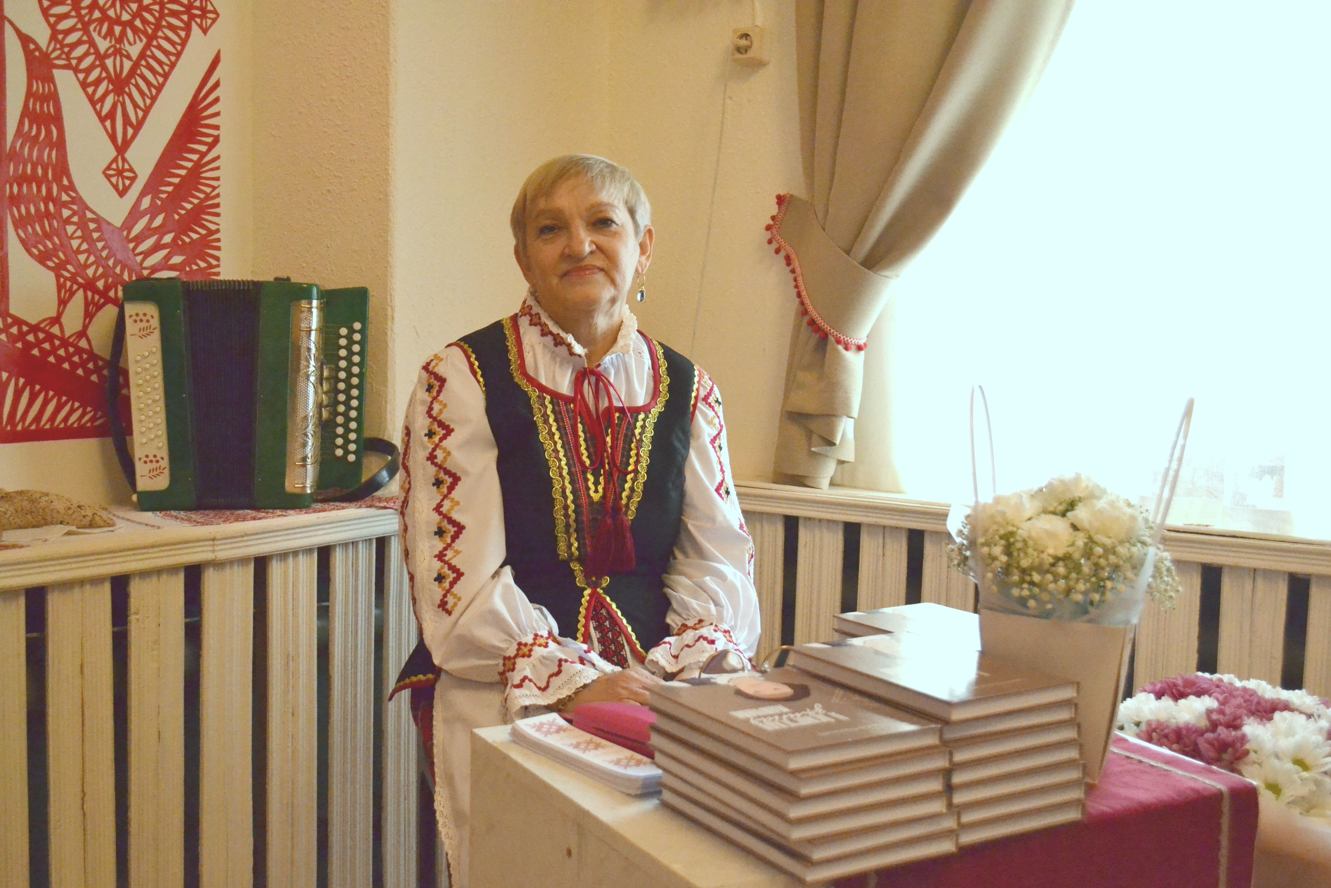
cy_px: 444
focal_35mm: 39
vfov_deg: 34.2
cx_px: 666
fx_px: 1442
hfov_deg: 49.6
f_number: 4.2
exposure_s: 1/250
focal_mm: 26
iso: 3200
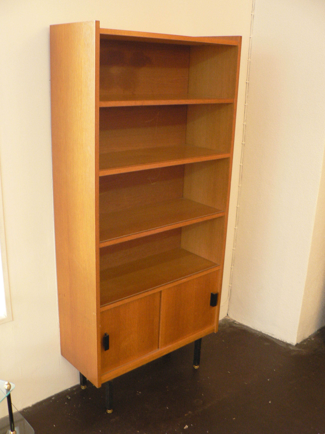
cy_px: 217
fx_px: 451
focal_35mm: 36
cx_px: 162
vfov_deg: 51.4
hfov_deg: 39.7
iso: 200
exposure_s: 1/20
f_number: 2.8
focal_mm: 6
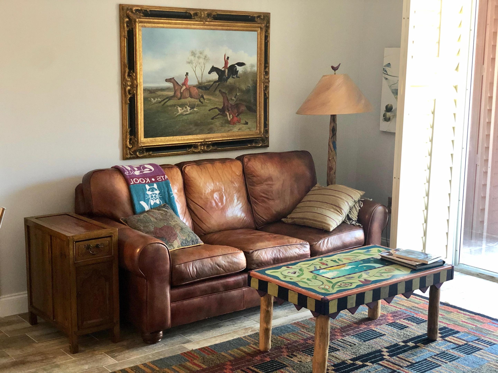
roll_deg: -0.8
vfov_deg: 28.0
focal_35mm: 52
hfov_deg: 36.8
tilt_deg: -11.0
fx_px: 748
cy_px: 186
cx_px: 249
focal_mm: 6
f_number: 2.4
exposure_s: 1/20
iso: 160
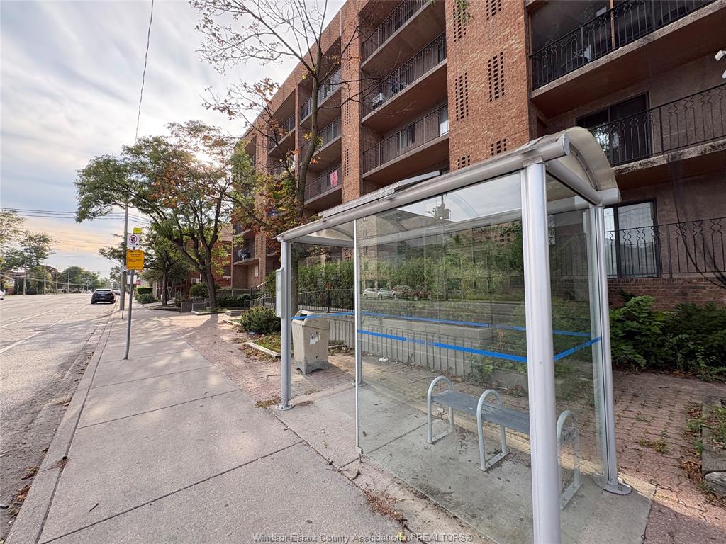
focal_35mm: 14
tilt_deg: +4.0
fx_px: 294
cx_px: 363
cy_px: 272
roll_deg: +1.2
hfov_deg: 102.1
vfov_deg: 85.7
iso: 50
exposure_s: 1/314
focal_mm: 2.22
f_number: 2.2
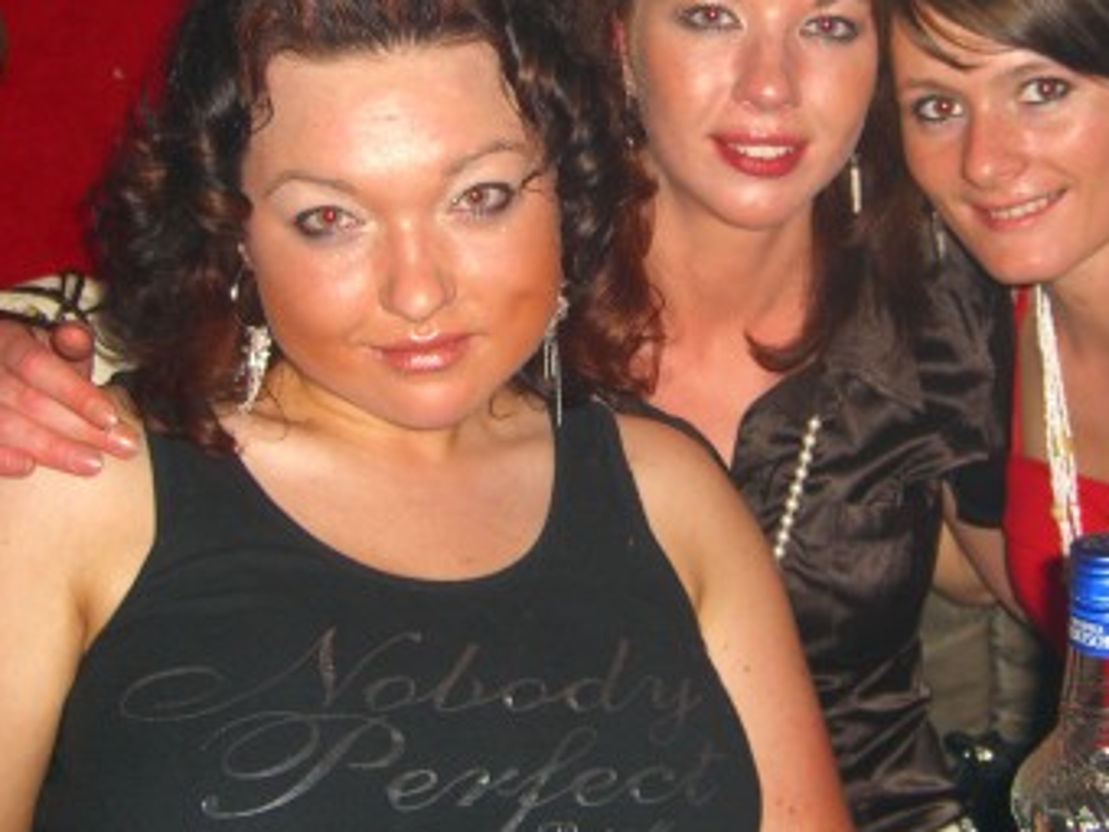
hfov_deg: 28.9
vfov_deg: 21.8
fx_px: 2146
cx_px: 688
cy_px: 235
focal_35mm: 67
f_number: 2.8
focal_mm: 7.9
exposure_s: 1/60
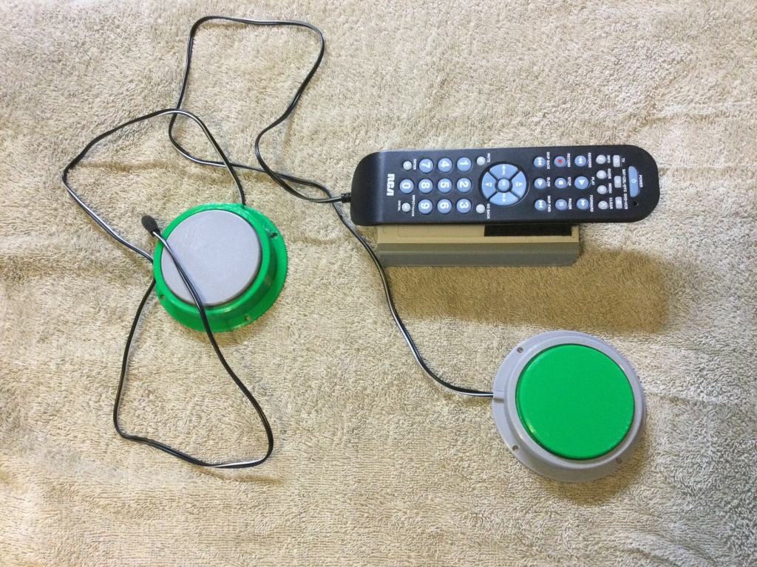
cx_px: 378
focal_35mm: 31
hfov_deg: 58.4
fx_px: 678
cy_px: 284
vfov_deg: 45.4
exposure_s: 1/30
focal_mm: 3.3
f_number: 2.4
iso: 160
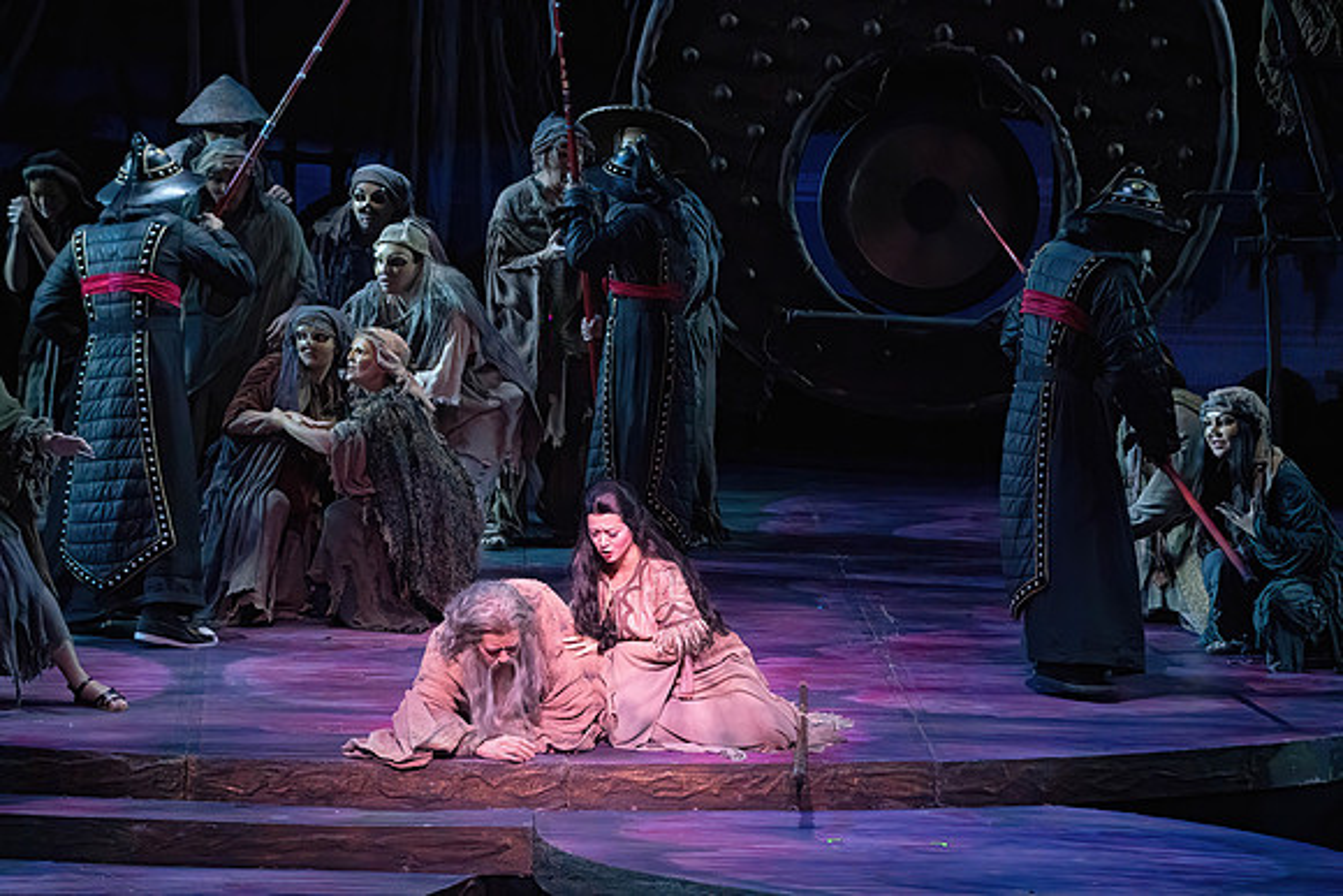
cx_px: 672
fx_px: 7463
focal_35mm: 200
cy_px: 448
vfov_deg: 6.9
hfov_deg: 10.3
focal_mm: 200
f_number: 8
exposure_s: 1/320
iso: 20000
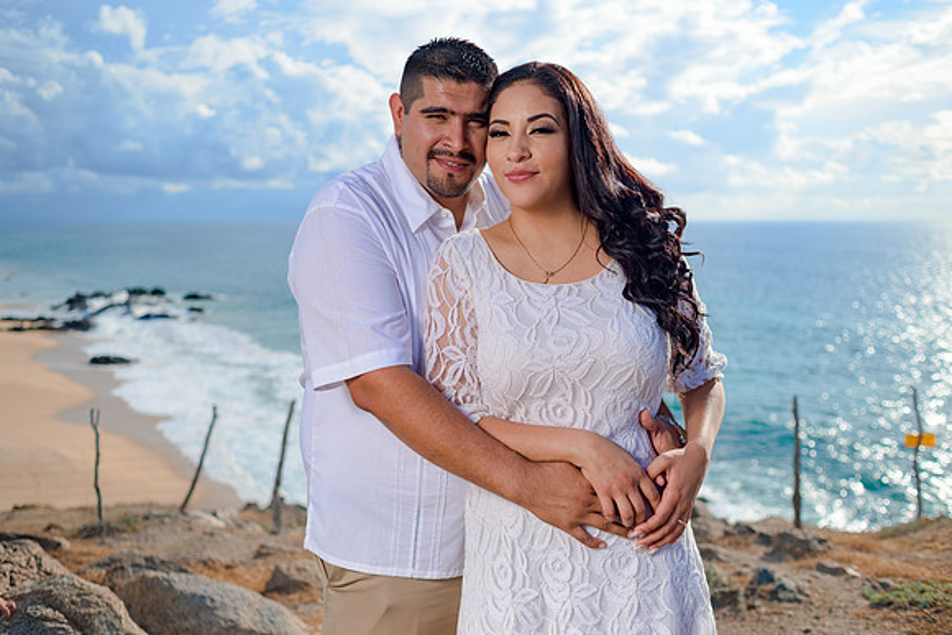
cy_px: 318
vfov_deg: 37.9
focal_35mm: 35
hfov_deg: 54.4
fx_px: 926
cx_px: 476
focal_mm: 35
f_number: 3.5
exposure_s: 1/4000
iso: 50
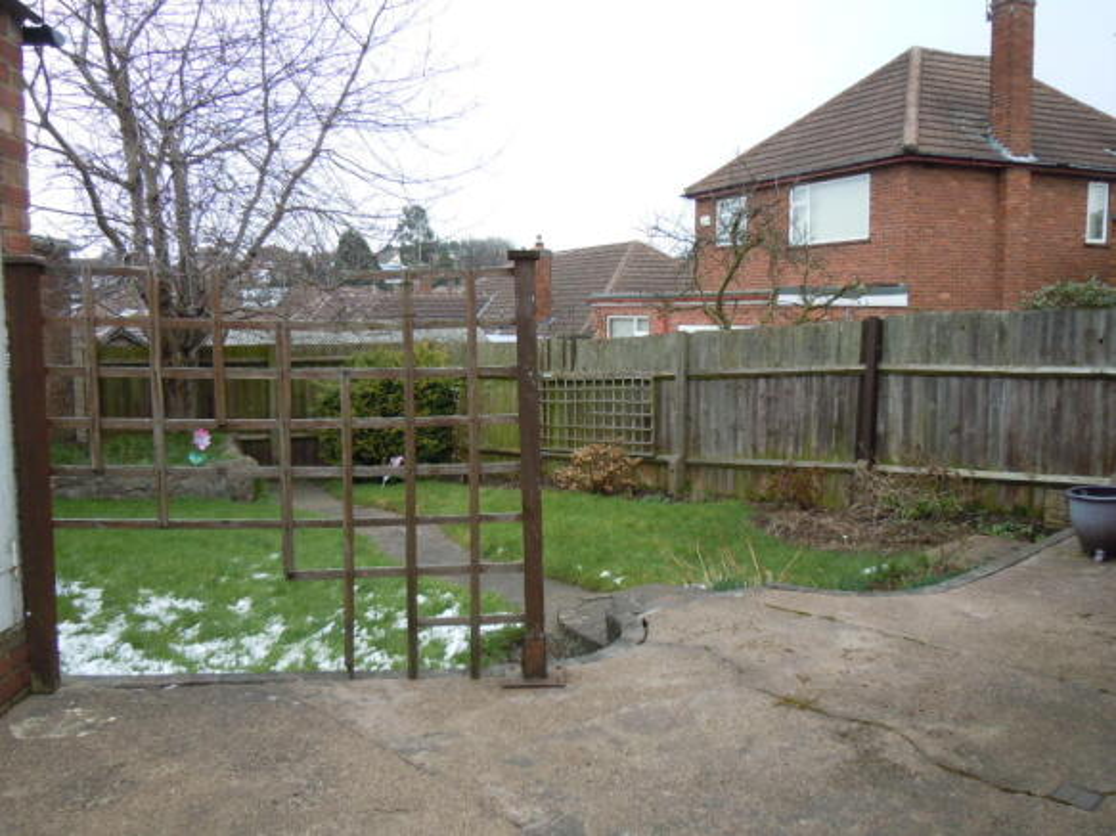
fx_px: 967
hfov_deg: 60.0
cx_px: 558
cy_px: 418
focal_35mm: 30
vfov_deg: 46.8
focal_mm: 5.4
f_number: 3.5
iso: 100
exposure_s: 1/100
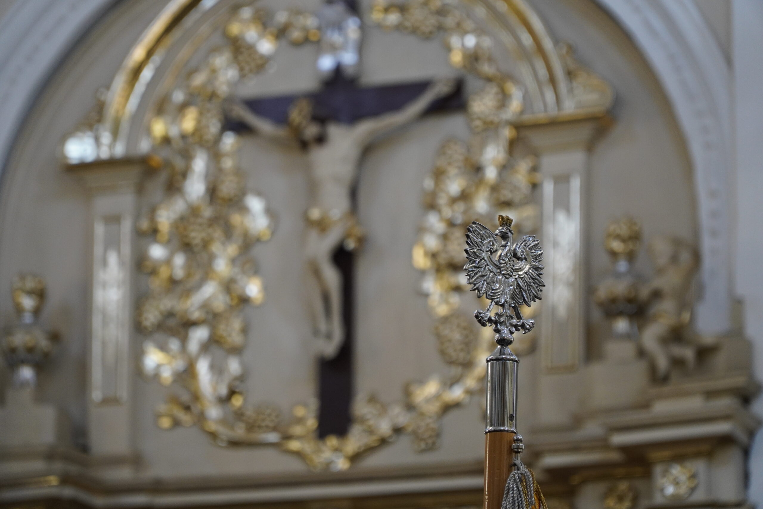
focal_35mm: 154
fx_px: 3274
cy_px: 254
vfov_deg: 8.9
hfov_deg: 13.3
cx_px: 382
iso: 800
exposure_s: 1/160
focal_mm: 103
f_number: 4
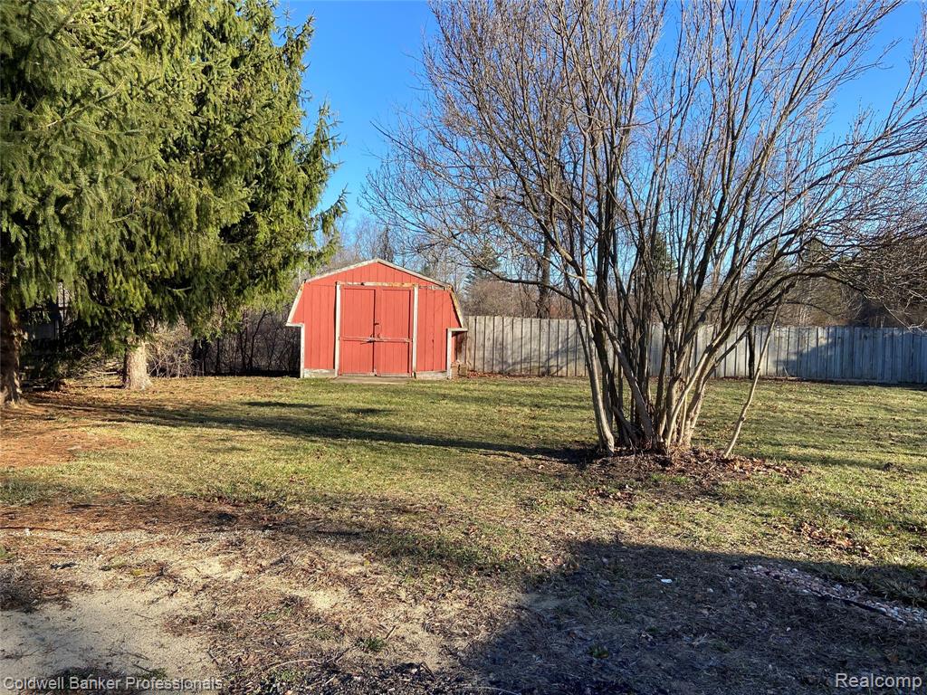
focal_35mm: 26
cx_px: 464
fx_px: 696
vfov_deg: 53.1
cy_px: 348
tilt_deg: -4.0
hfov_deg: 67.3
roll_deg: -1.6
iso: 32
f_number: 1.8
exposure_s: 1/898
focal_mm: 4.25
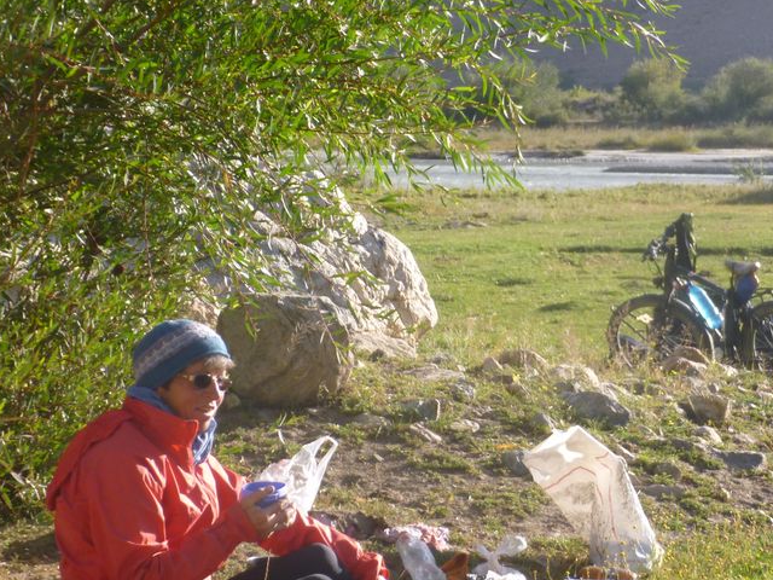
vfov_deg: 12.3
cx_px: 618
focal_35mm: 120
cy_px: 273
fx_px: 2680
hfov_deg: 16.3
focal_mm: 11.5
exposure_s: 1/200
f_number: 4.5
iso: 100
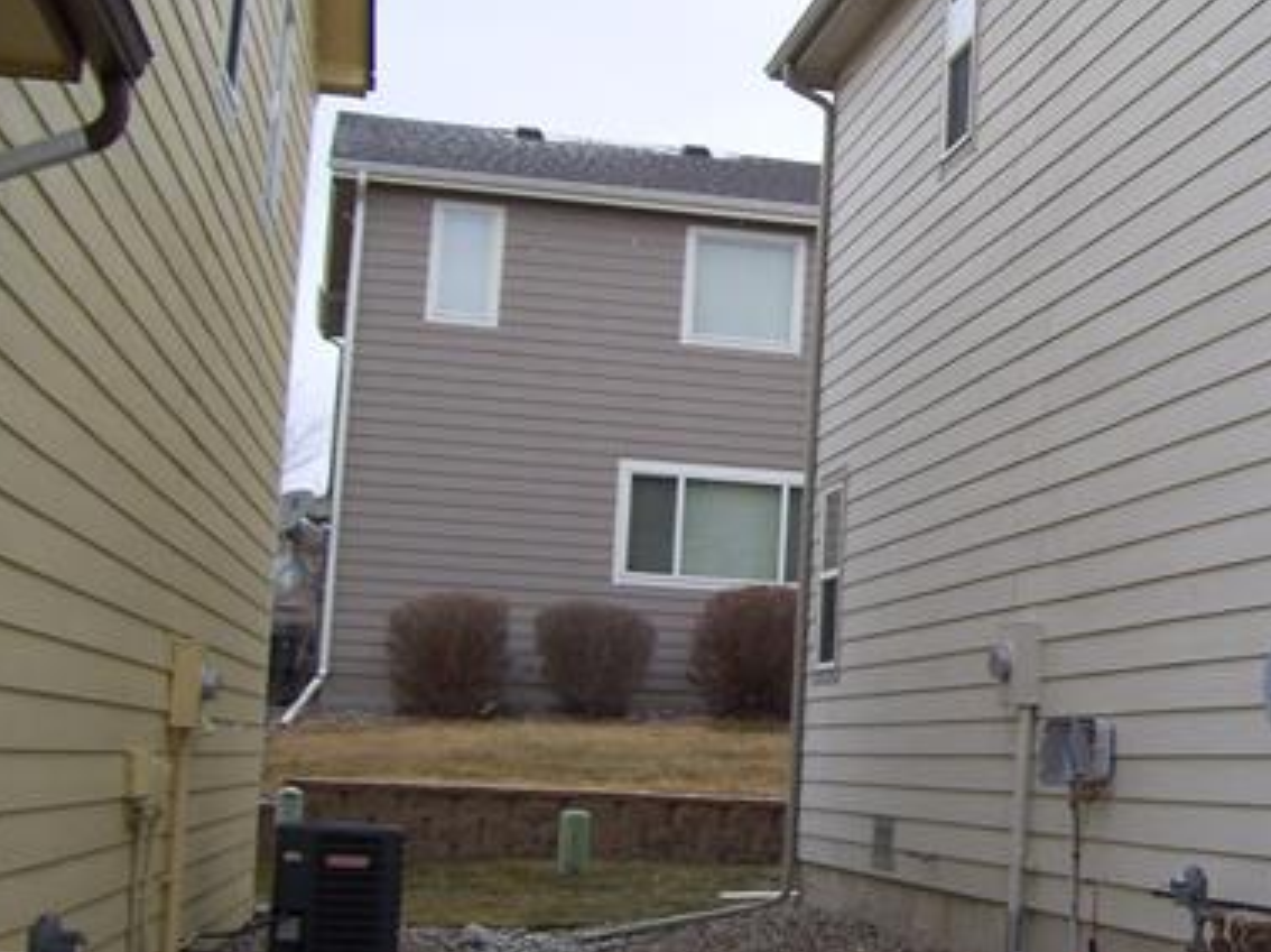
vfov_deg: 24.0
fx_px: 2238
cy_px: 412
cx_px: 1009
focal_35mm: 61
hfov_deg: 30.9
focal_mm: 6
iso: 80
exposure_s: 1/400
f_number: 2.7
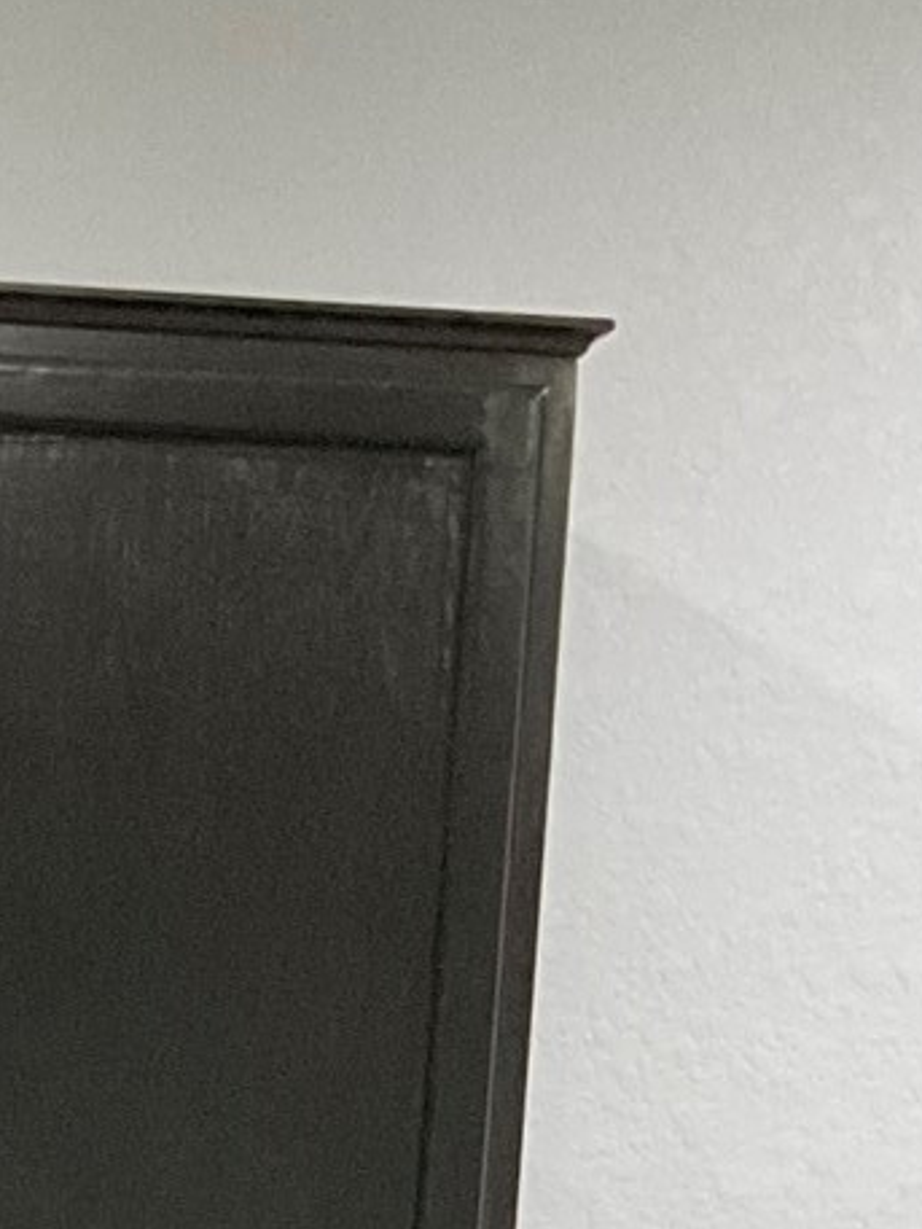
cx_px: -1105
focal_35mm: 130
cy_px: 1985
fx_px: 4615
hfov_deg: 10.2
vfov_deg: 14.0
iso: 320
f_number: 1.8
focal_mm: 3
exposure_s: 1/40
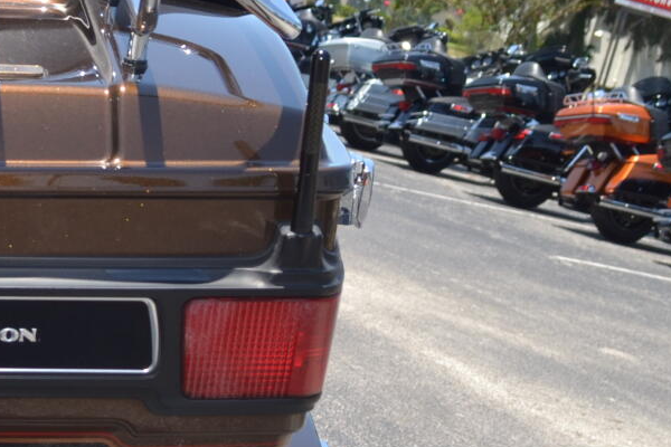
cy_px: 501
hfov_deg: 17.8
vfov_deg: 12.2
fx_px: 2050
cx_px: -93
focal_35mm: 110
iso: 100
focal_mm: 22
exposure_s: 1/200
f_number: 7.1
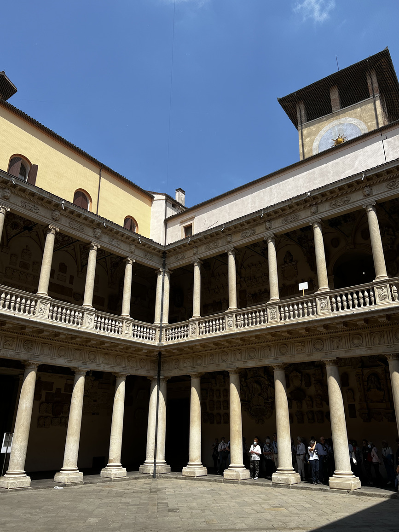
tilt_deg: +20.9
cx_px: 200
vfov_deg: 65.3
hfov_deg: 51.4
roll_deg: -0.2
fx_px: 415
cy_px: 276
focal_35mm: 27
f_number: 1.5
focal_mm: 5.7
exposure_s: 1/4115
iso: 50
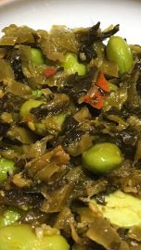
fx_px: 545
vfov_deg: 25.7
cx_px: 88
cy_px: 79
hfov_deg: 14.7
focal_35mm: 82
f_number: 2.2
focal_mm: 4.15
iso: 50
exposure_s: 1/17
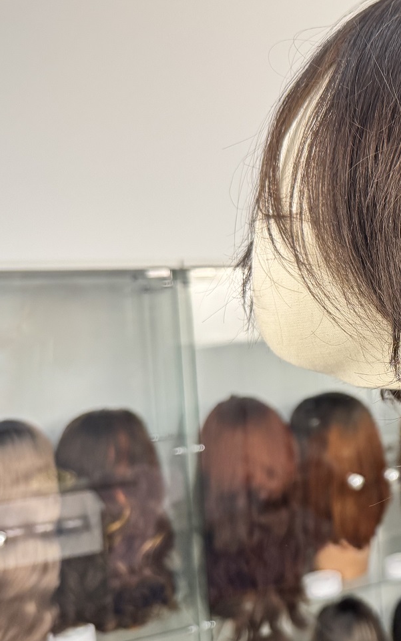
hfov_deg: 24.7
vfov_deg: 44.3
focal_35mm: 45
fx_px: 787
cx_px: 529
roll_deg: +2.4
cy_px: 347
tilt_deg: -2.6
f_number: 1.78
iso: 200
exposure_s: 1/121
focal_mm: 6.76
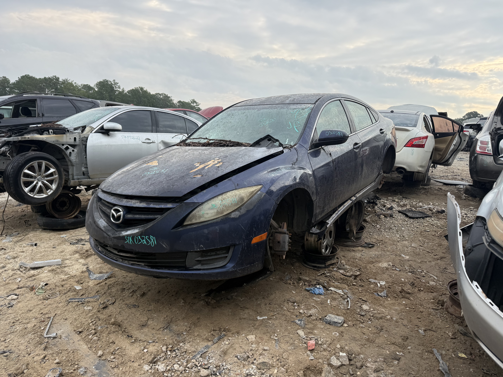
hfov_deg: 71.6
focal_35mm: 24
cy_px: 188
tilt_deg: -7.0
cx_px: 252
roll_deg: -2.6
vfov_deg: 56.8
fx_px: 349
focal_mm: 6.76
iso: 80
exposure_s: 1/1250
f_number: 1.78
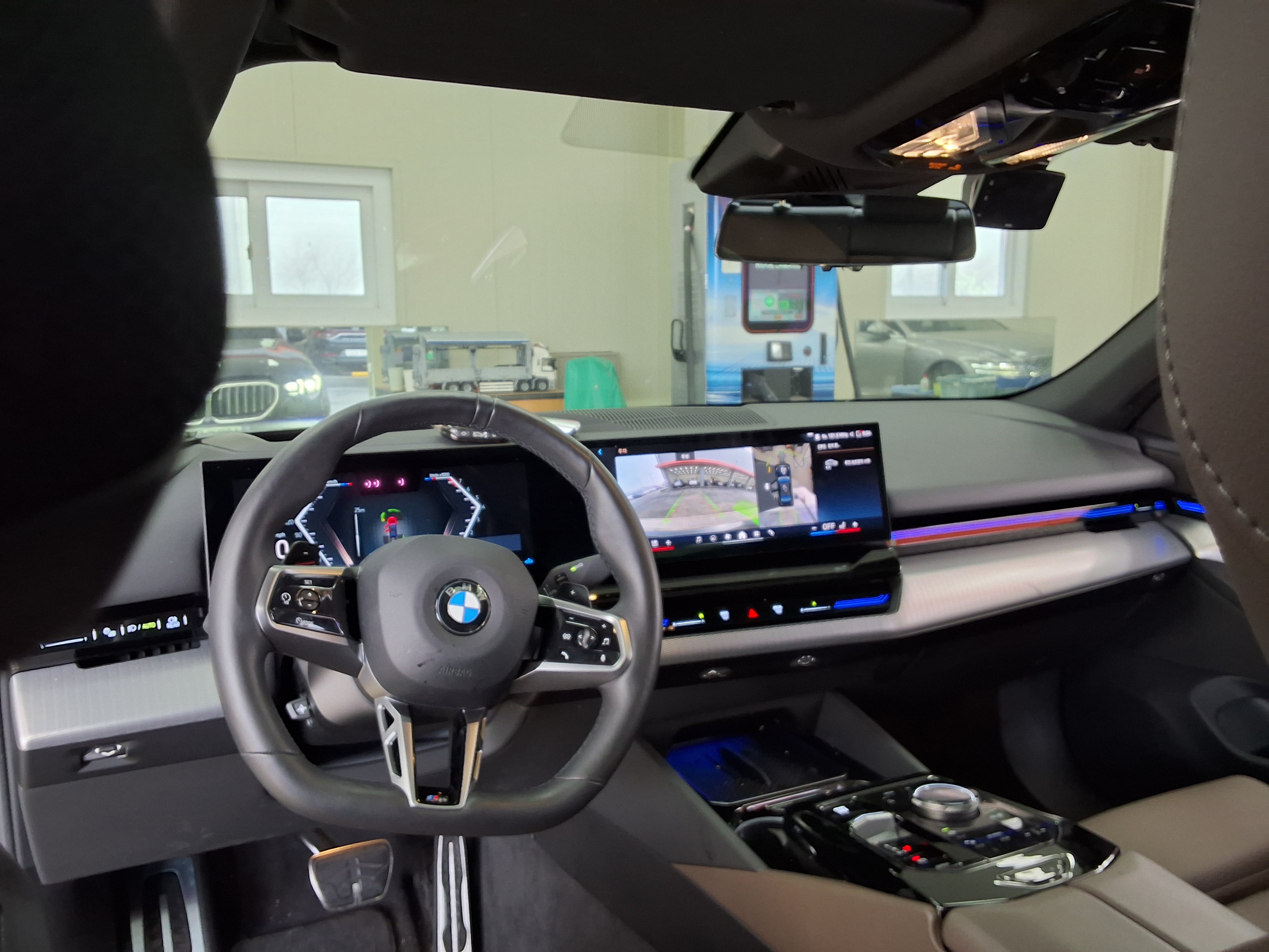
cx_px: 634
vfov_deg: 49.7
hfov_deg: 63.4
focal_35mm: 28
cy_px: 476
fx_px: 1026
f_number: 1.9
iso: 80
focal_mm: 2.91
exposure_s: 1/40
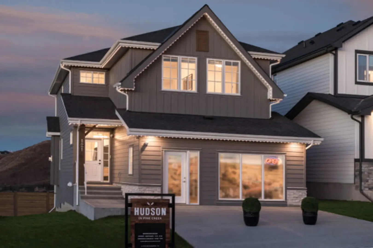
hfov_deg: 41.1
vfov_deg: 28.1
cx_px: 186
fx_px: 497
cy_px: 124
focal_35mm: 48
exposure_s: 1.3
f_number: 11
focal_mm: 48
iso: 200
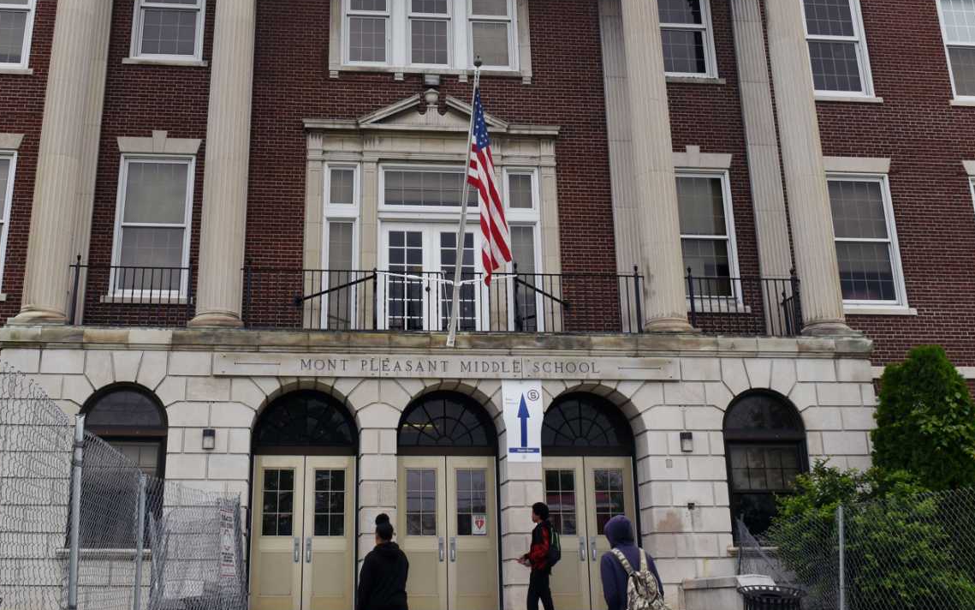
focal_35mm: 44
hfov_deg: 45.1
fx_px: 1169
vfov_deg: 28.7
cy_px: 135
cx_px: 412
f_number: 10
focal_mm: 24
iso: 500
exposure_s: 1/640
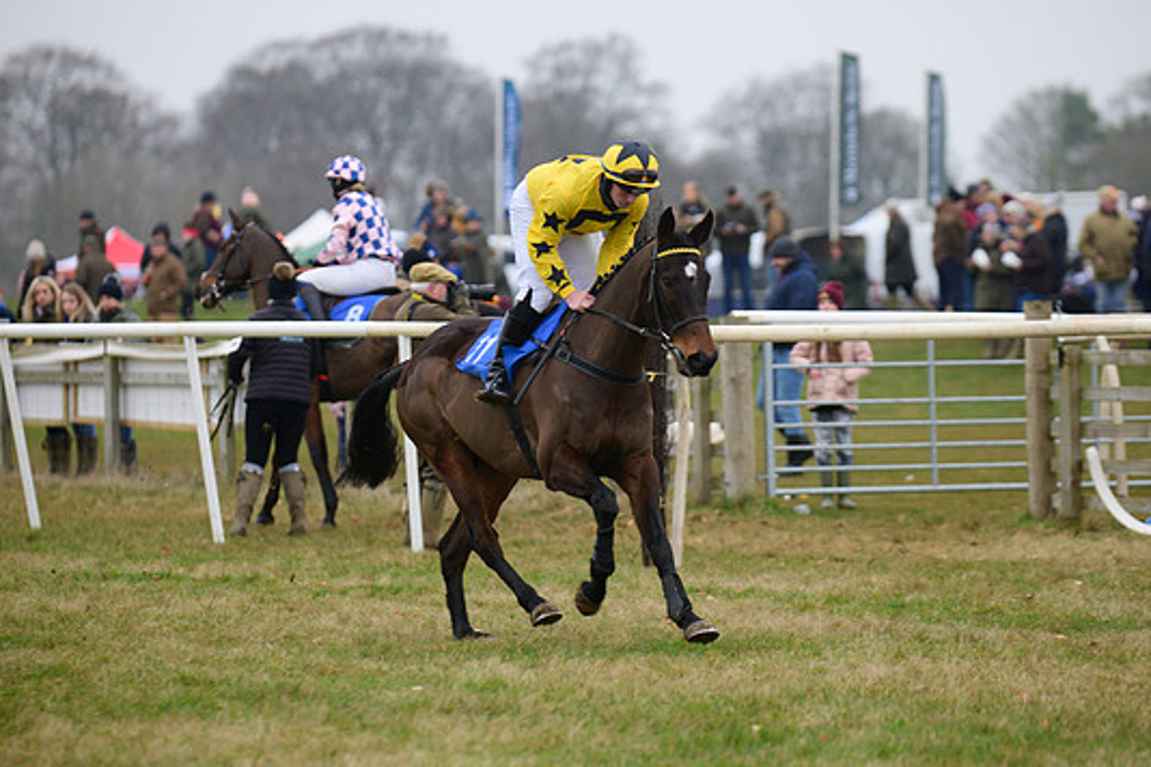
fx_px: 7289
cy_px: 373
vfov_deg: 6.0
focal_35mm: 228
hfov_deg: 9.0
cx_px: 593
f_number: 4
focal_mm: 210
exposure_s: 1/400
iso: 1250
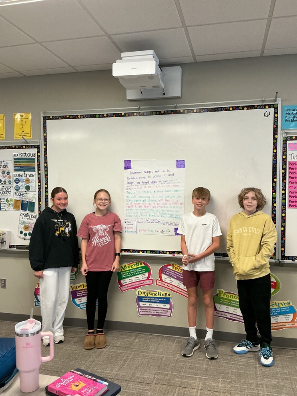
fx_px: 343
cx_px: 152
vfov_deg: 60.0
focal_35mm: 30
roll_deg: -0.4
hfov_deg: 46.8
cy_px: 202
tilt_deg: -2.8
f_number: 1.8
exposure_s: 1/60
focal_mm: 3
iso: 160
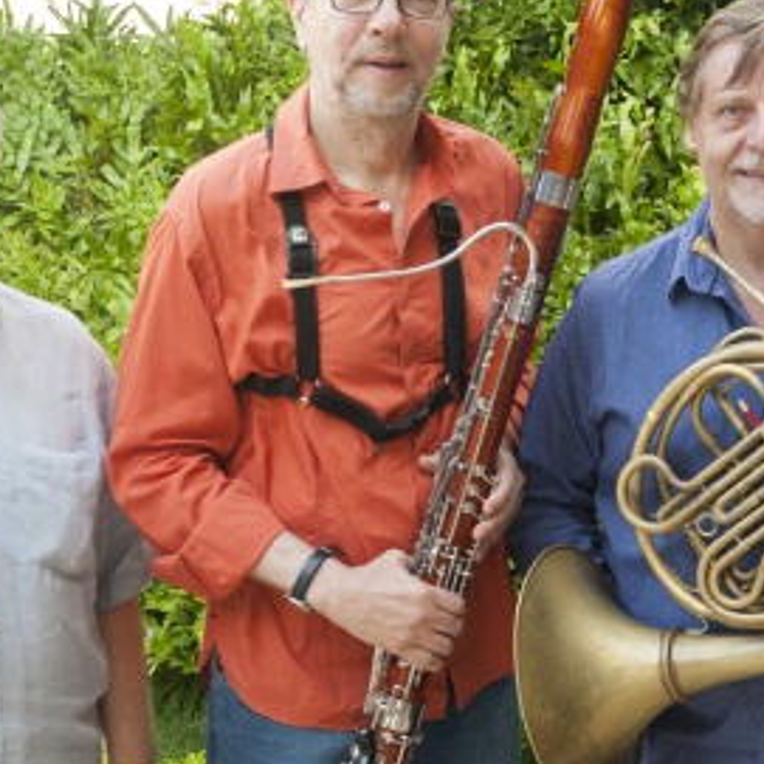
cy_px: 658
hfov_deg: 14.8
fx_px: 2922
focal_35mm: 117
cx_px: 668
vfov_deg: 14.8
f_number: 4.5
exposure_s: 1/100
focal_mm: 38
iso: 400
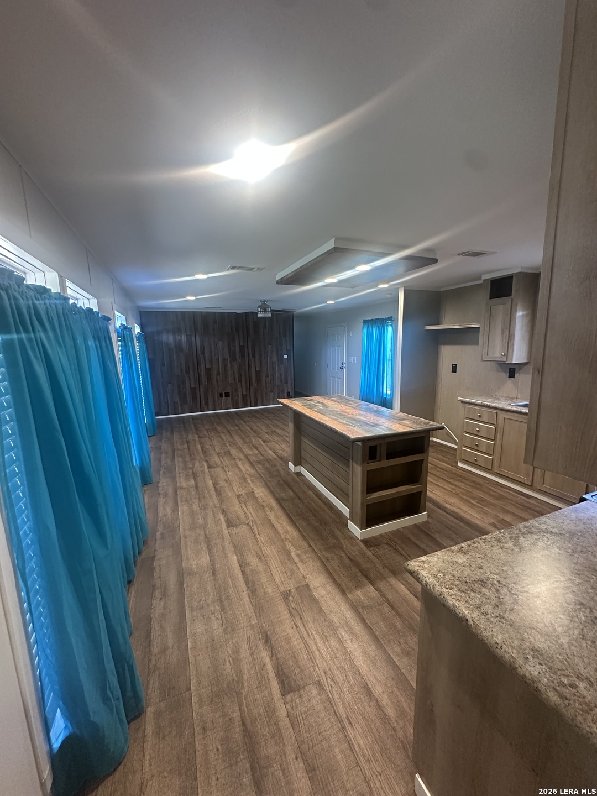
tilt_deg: -8.8
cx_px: 298
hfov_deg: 85.7
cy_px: 398
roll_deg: +0.3
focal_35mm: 14
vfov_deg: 102.1
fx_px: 322
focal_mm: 2.22
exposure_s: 1/60
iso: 500
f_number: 2.2
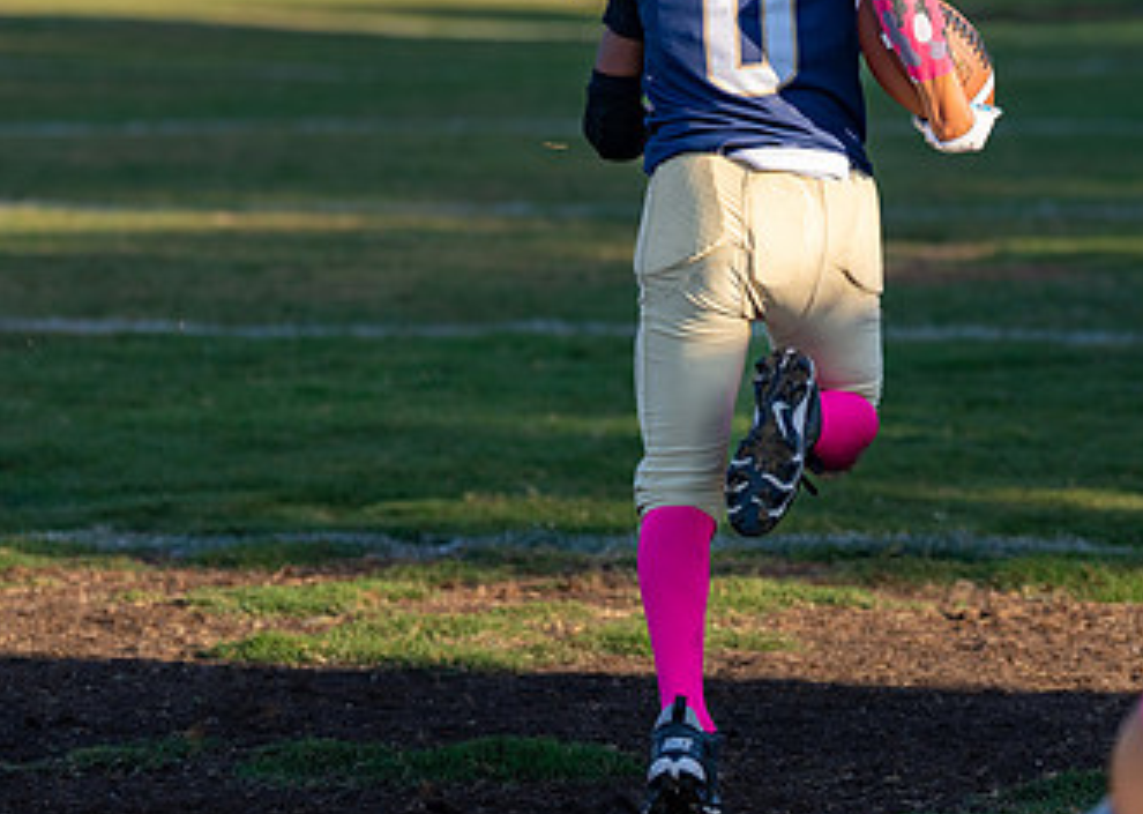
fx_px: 7978
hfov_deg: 8.2
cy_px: 202
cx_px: 704
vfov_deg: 5.8
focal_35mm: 246
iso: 200
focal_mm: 115
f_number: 2.8
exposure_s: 1/2000
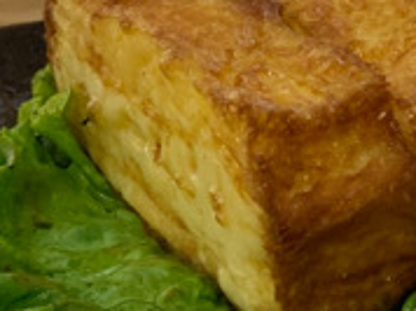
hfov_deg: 16.8
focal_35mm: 117
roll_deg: -2.9
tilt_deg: -20.1
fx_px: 1404
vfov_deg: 12.1
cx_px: 180
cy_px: -136
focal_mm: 4.25
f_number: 1.8
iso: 100
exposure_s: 1/50
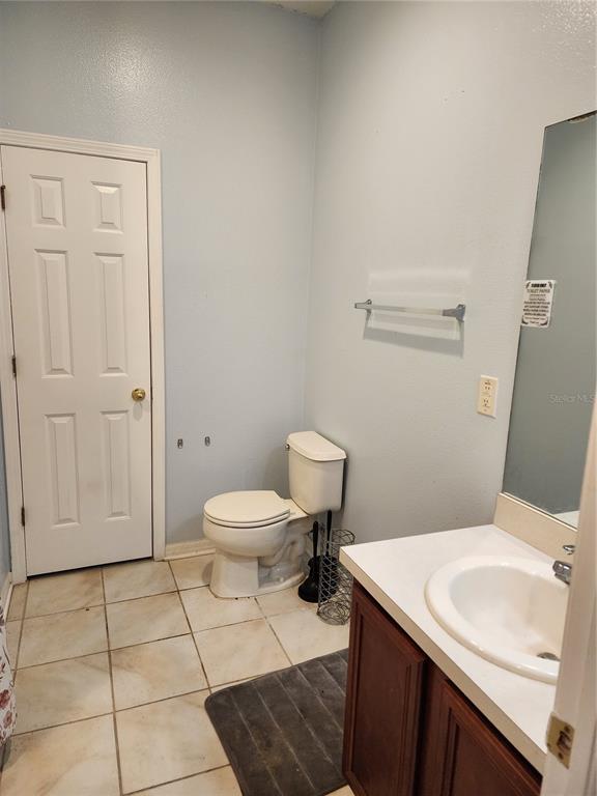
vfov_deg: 73.9
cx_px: 298
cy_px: 398
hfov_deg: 58.9
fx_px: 529
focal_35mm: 23
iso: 320
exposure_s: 1/120
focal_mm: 6.4
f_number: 1.8
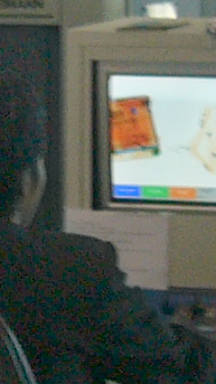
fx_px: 2321
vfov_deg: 9.4
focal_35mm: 228
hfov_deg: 5.3
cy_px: 82
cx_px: -68
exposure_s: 1/20
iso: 100
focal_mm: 5.8
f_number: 2.8
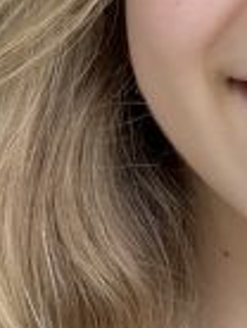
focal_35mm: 130
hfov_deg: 11.1
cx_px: 330
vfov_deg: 14.6
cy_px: -69
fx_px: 1233
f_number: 2.2
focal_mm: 2.71
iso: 40
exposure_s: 1/121
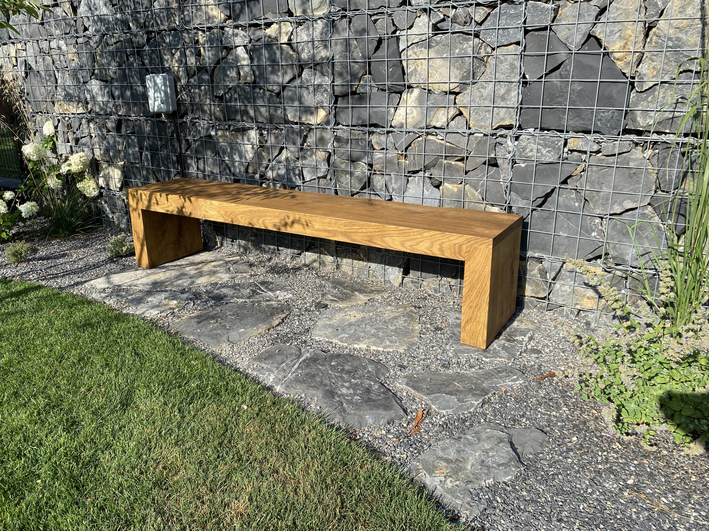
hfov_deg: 67.3
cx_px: 354
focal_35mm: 26
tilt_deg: -18.2
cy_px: 266
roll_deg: -0.2
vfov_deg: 53.1
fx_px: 533
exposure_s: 1/1608
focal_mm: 4.25
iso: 32
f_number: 1.8
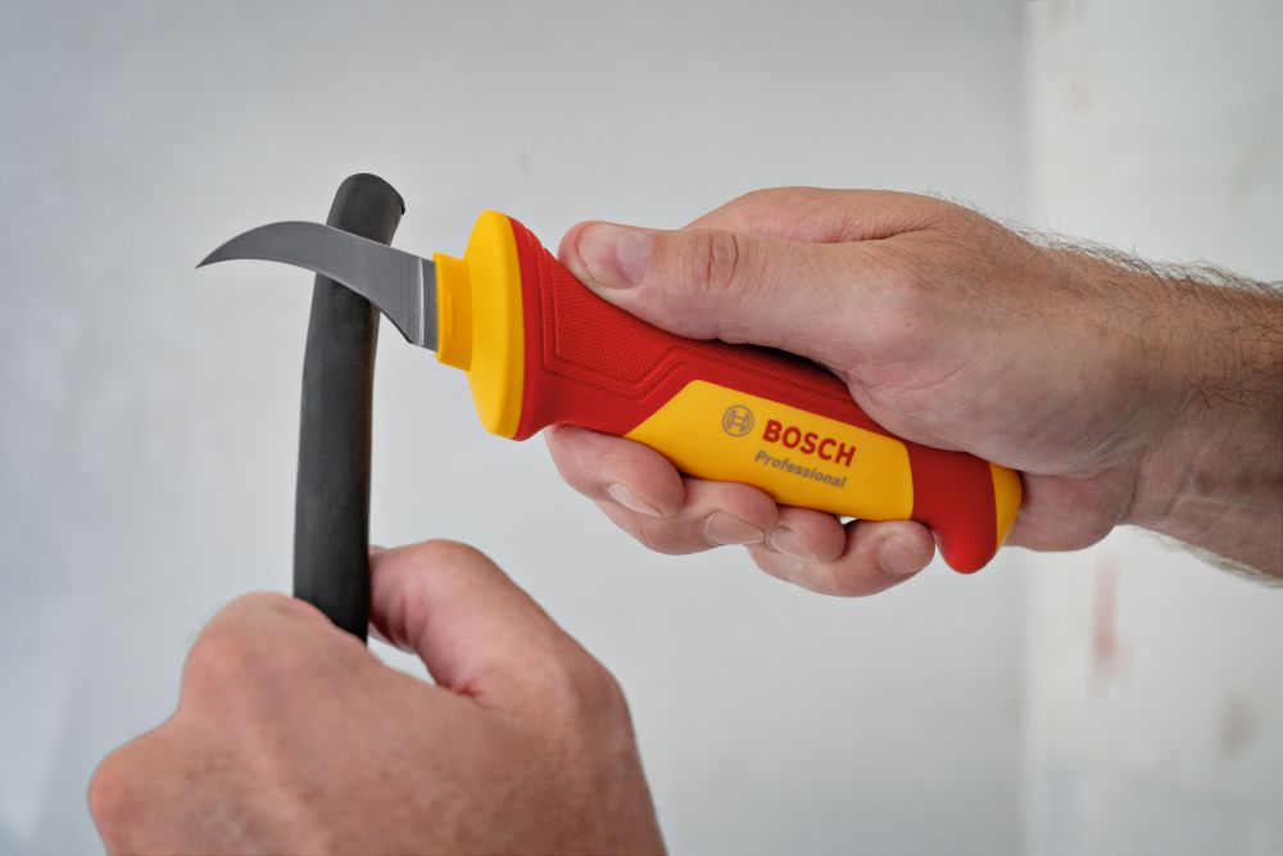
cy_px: 428
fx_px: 2424
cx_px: 642
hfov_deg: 29.7
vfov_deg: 20.0
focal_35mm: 68
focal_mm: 68
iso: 900
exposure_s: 1/80
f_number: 9
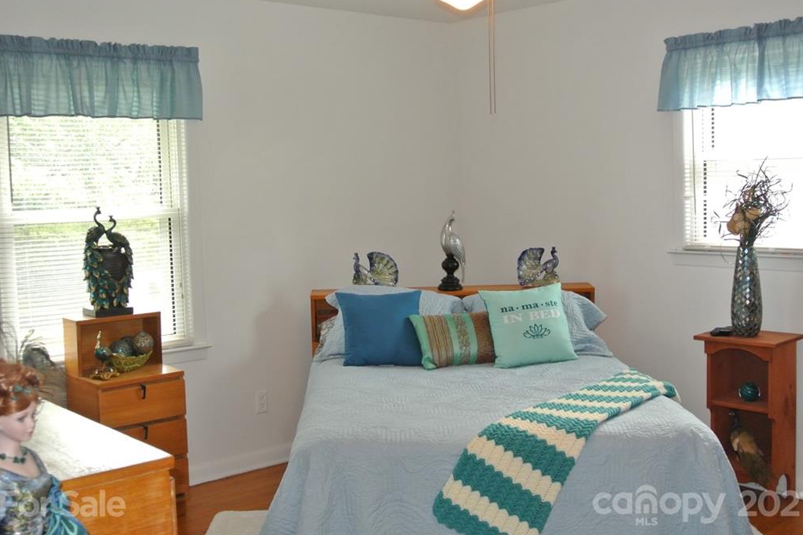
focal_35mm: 41
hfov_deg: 47.4
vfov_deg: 32.6
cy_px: 266
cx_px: 407
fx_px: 914
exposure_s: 1/60
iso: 800
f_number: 4.2
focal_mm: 15.1
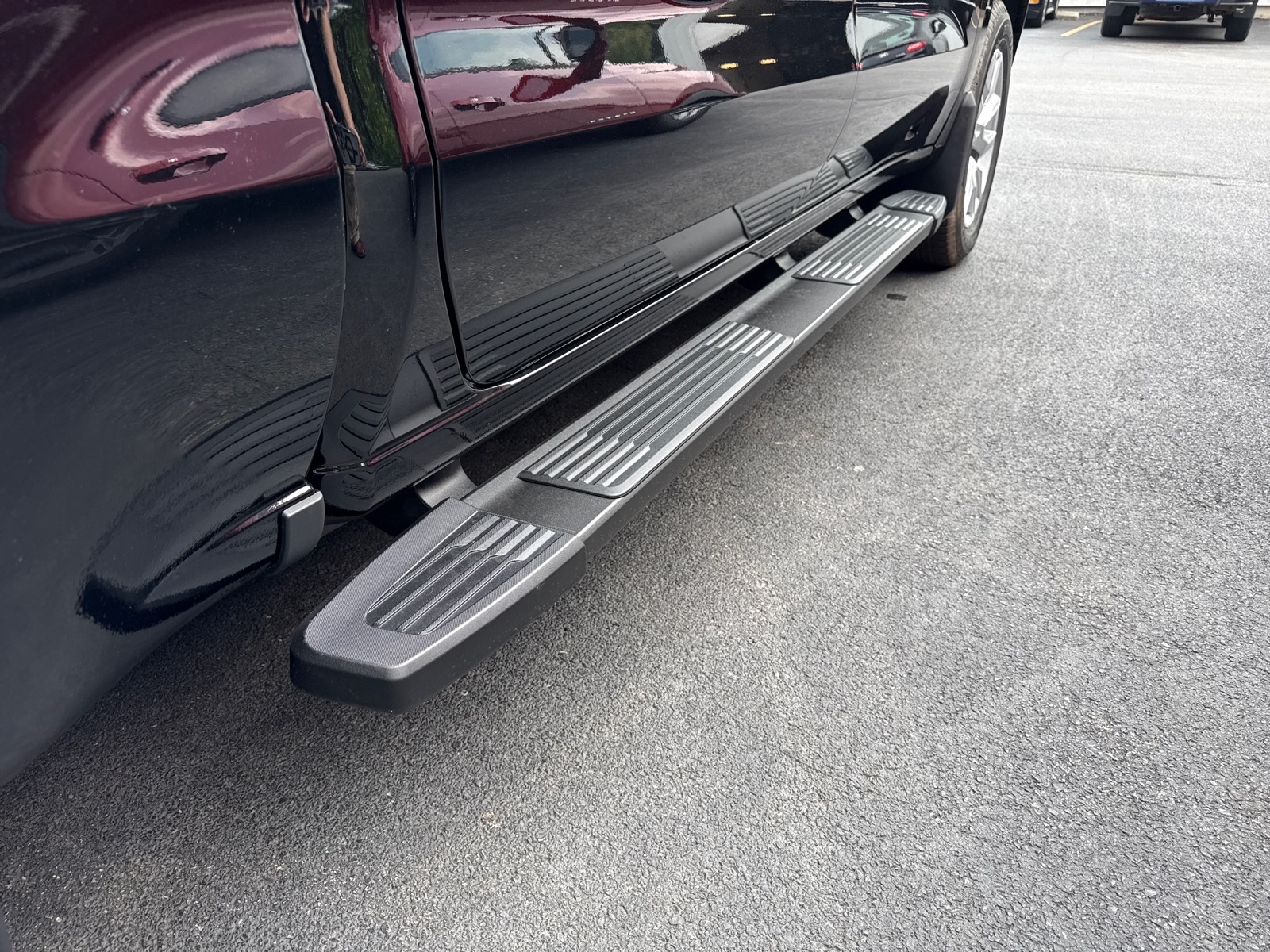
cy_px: 476
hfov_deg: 71.6
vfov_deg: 56.8
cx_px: 635
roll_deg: +1.3
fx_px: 881
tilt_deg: -27.5
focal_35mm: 24
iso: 80
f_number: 1.78
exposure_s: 1/484
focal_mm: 6.76
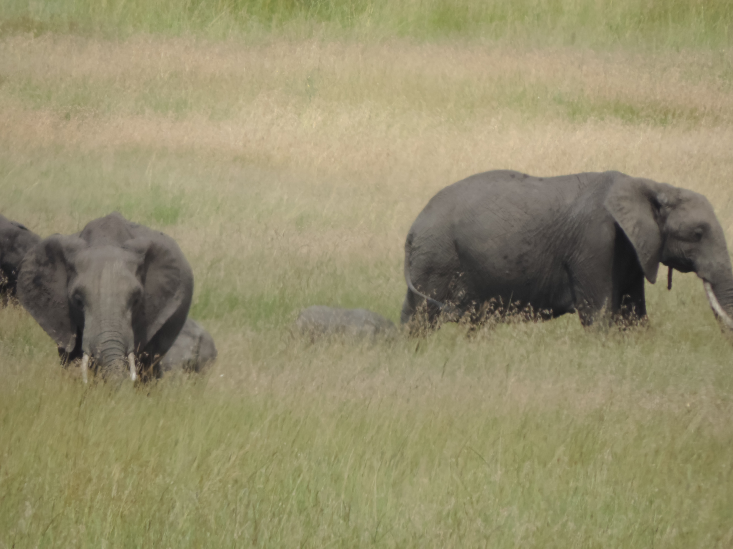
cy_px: 274
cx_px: 366
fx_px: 21175
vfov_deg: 1.5
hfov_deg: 2.0
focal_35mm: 1000
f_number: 5.9
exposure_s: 1/500
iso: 160
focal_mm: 180
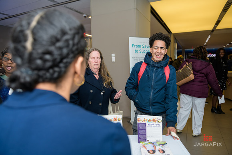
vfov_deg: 53.2
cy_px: 78
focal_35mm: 24
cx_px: 116
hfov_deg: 73.7
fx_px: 155
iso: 200
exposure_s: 1/125
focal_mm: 24
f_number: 3.2
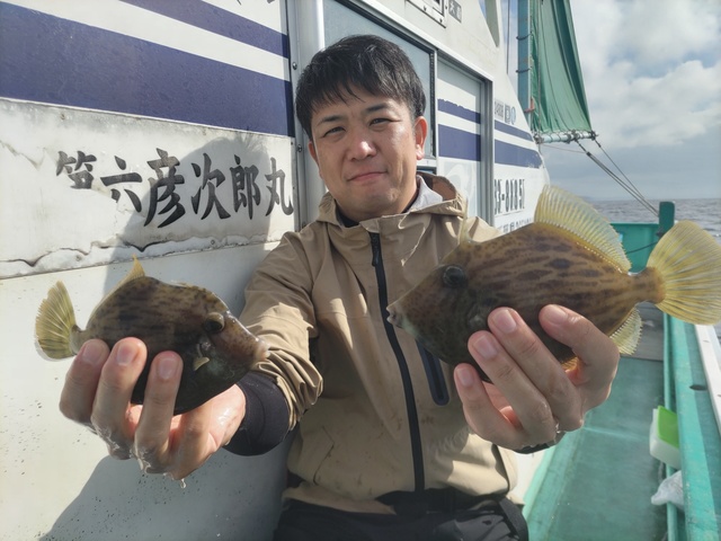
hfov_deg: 67.3
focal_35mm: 26
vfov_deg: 53.1
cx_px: 360
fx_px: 542
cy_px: 270
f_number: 1.79
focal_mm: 4.8
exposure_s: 1/725
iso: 50
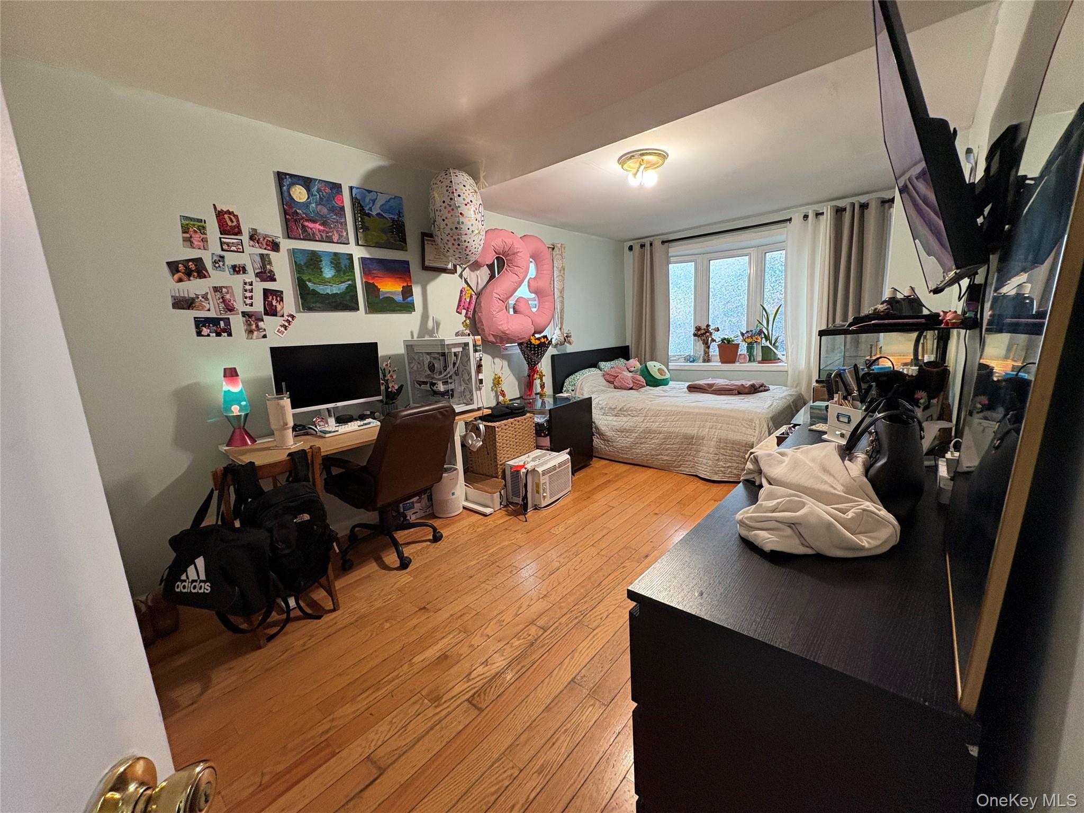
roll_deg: +3.8
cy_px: 406
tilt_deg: -10.1
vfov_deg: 85.7
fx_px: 438
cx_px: 542
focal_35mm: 14
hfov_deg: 102.1
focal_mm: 2.22
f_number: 2.2
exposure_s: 1/60
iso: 250
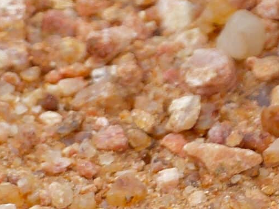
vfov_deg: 0.8
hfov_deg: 1.0
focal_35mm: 1890
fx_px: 15233
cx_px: 636
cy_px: -312
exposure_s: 1/1300
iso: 100
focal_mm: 67
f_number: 2.8
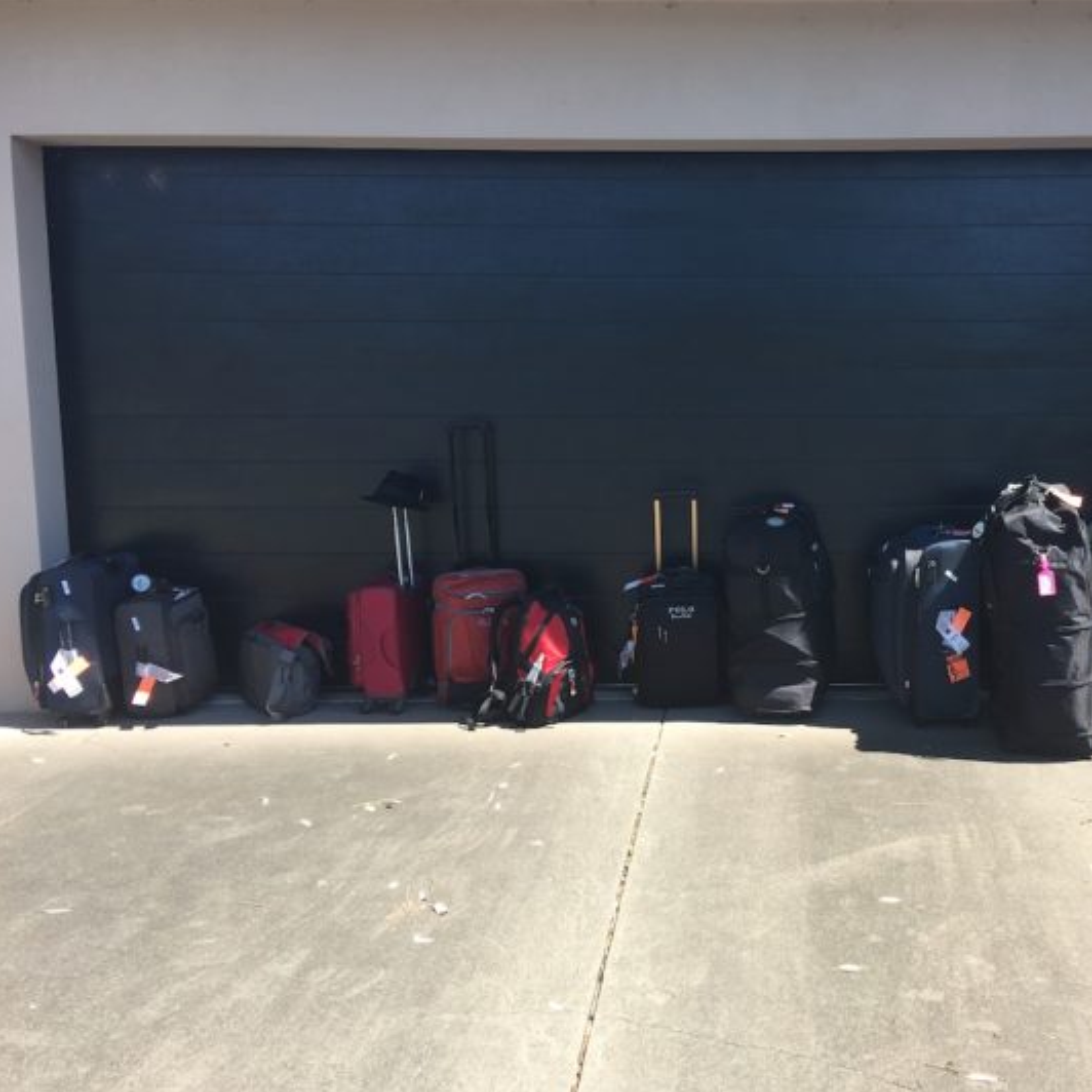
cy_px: 585
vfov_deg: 44.9
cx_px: 747
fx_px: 1321
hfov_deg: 44.1
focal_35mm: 37
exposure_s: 1/327
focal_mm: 4.15
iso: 25
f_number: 2.2
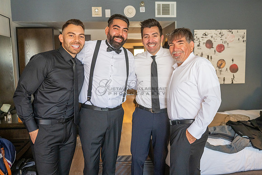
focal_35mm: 33
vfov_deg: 40.1
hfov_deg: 57.4
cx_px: 131
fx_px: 239
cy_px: 88
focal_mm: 32
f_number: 3.2
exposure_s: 1/160
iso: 1250
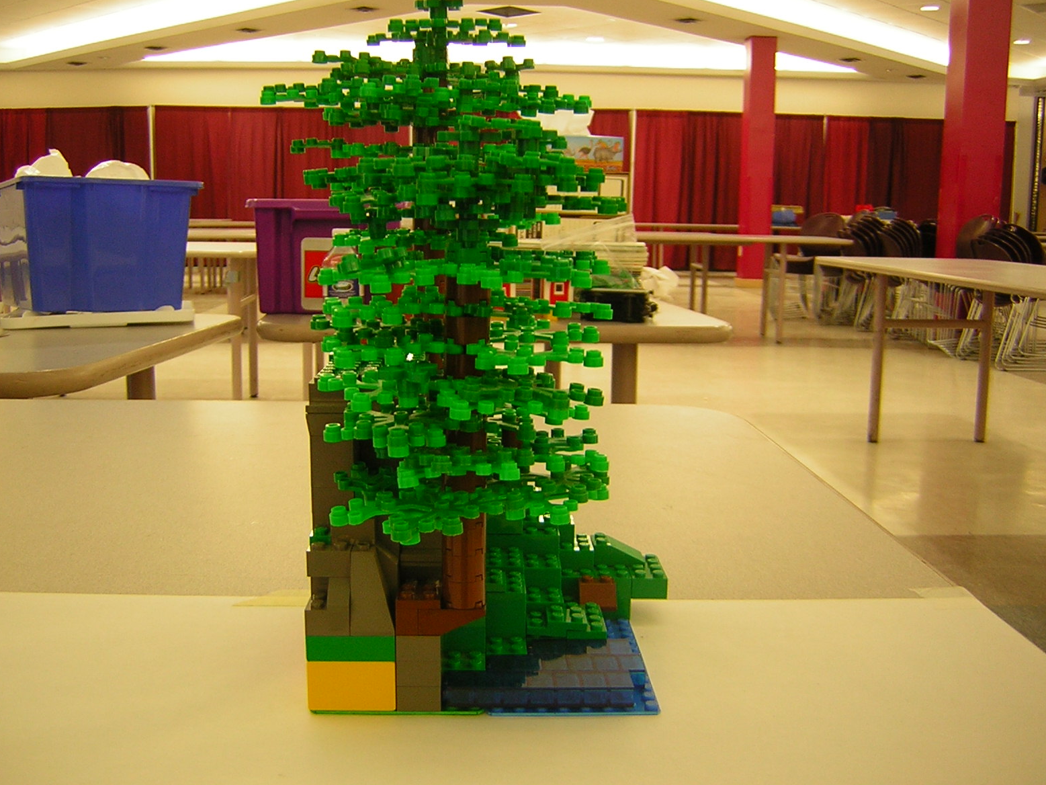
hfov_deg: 50.1
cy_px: 402
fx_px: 1118
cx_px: 518
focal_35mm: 37
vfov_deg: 38.7
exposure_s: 1/5.9
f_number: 2.6
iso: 50
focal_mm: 4.7
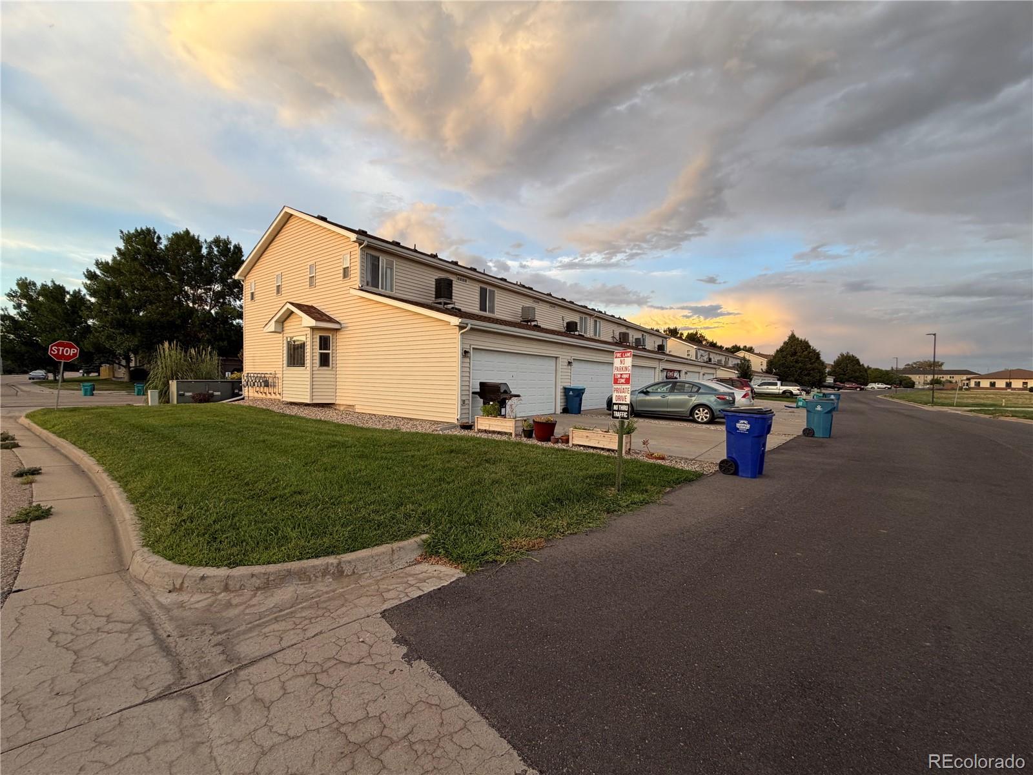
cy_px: 388
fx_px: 418
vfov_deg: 85.7
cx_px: 516
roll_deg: -0.5
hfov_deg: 102.1
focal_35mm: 14
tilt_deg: +0.2
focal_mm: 2.22
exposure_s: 1/121
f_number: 2.2
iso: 64
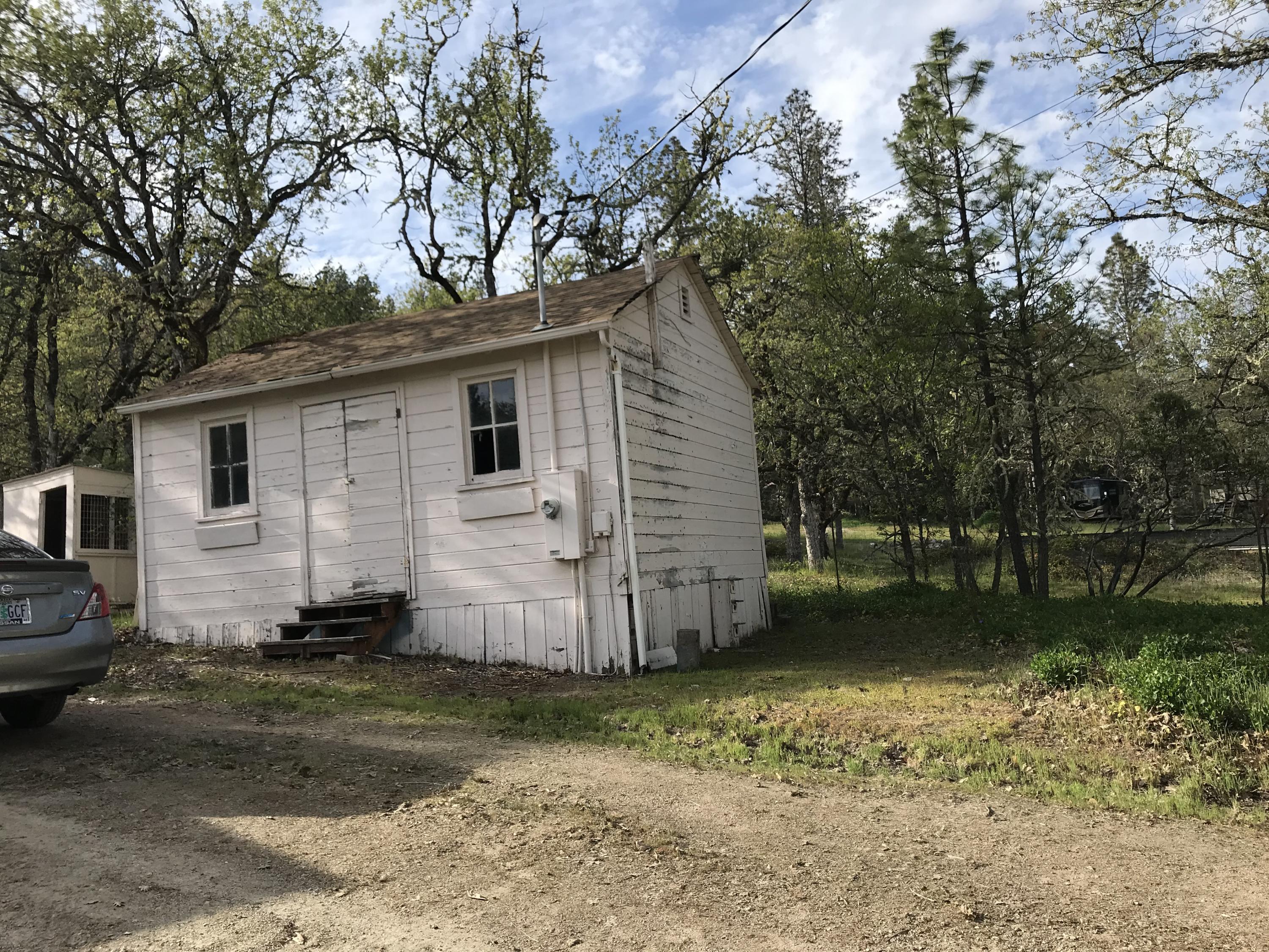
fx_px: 1026
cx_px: 634
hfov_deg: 63.4
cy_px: 476
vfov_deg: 49.7
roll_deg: +4.3
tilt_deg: +7.0
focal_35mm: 28
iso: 20
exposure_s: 1/1709
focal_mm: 3.99
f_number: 1.8
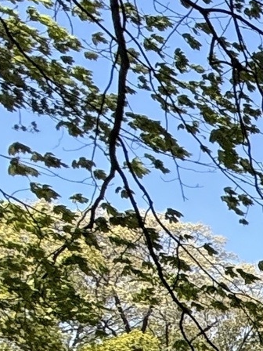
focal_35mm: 96
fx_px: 972
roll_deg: +0.8
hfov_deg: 9.2
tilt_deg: +6.6
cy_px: 434
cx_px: 933
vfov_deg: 19.2
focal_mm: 2.22
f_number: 2.2
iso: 50
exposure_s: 1/864
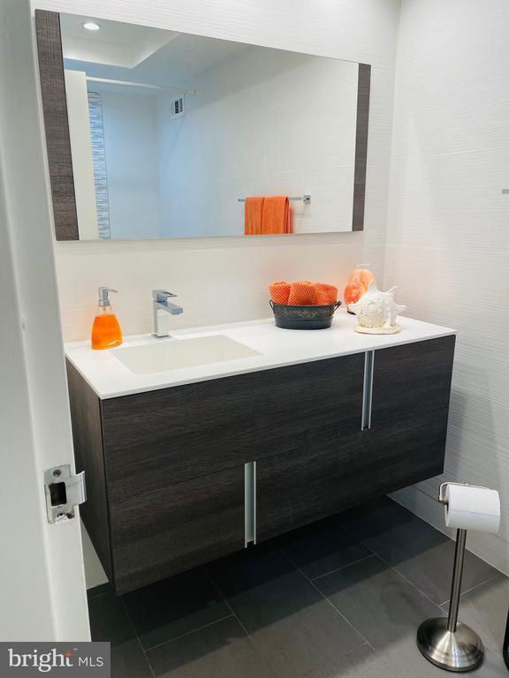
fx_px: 510
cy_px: 339
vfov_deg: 67.3
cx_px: 254
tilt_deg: -14.3
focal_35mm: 26
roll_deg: +1.1
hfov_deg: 53.1
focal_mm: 4.2
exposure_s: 1/120
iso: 50
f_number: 1.6
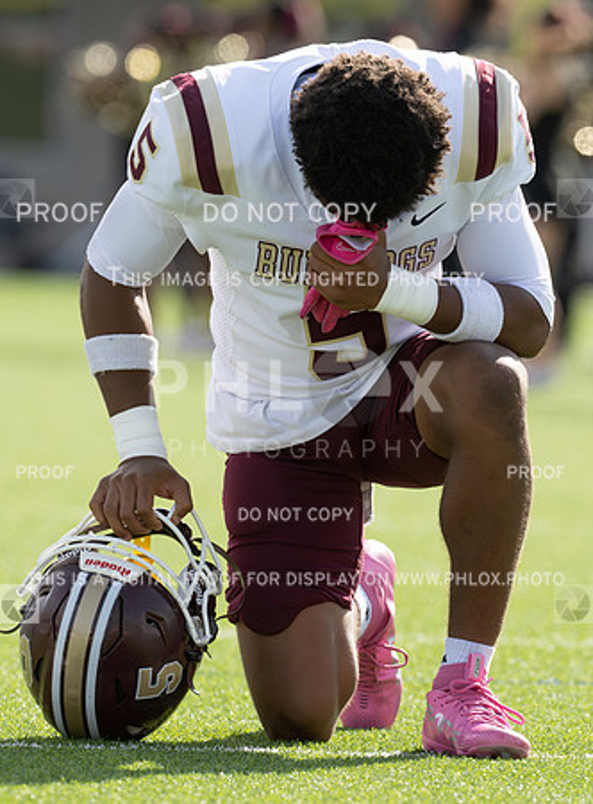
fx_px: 13590
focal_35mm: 589
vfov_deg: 3.4
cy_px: 401
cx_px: 330
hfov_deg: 2.5
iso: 1250
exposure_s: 1/2500
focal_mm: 400
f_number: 7.1
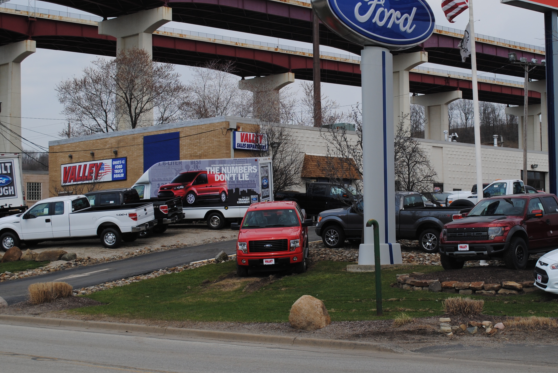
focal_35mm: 66
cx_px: 339
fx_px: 1024
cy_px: 160
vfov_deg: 20.7
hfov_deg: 30.4
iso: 100
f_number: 9
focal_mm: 32
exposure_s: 1/320
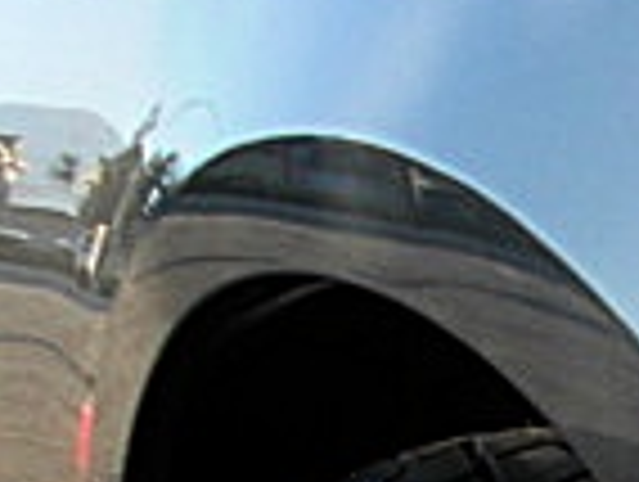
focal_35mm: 162
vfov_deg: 8.8
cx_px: 999
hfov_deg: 11.6
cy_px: 869
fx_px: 2996
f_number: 2.8
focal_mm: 6.3
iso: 50
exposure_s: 1/200
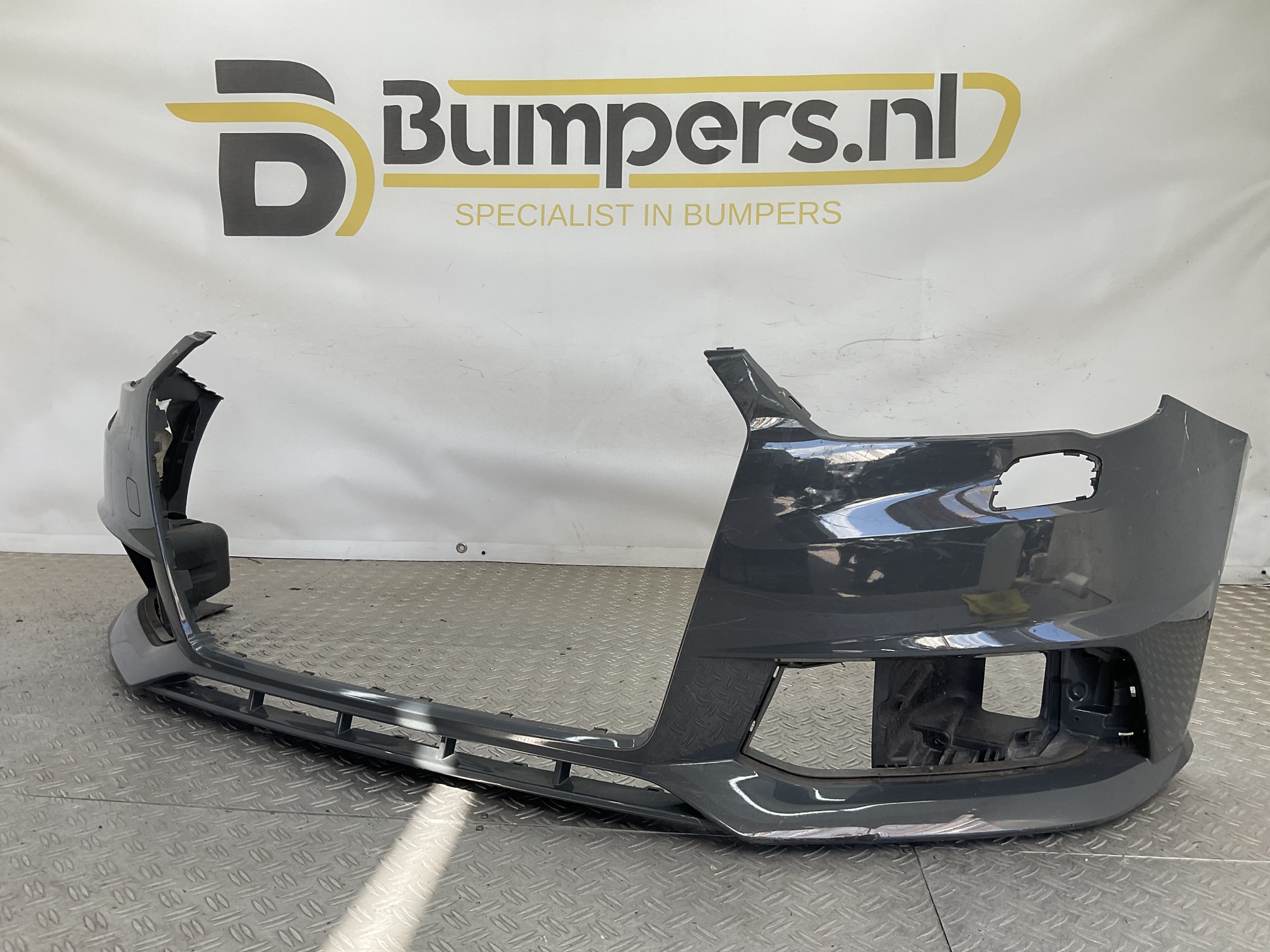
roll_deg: -1.9
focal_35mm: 29
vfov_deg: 48.2
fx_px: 1064
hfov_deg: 61.7
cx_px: 635
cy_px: 476
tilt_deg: -7.7
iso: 16
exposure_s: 1/167
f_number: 1.8
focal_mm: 3
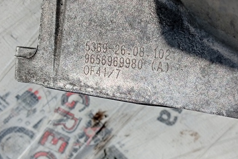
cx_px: 118
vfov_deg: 24.6
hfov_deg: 36.2
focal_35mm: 55
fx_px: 364
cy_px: 78
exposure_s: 1/1068
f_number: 1.8
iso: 50
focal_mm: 3.96
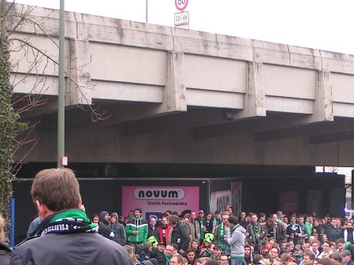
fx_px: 1093
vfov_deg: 13.8
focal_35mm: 107
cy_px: 194
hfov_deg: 18.4
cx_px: 218
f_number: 4
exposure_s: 1/100
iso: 50
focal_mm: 9.2
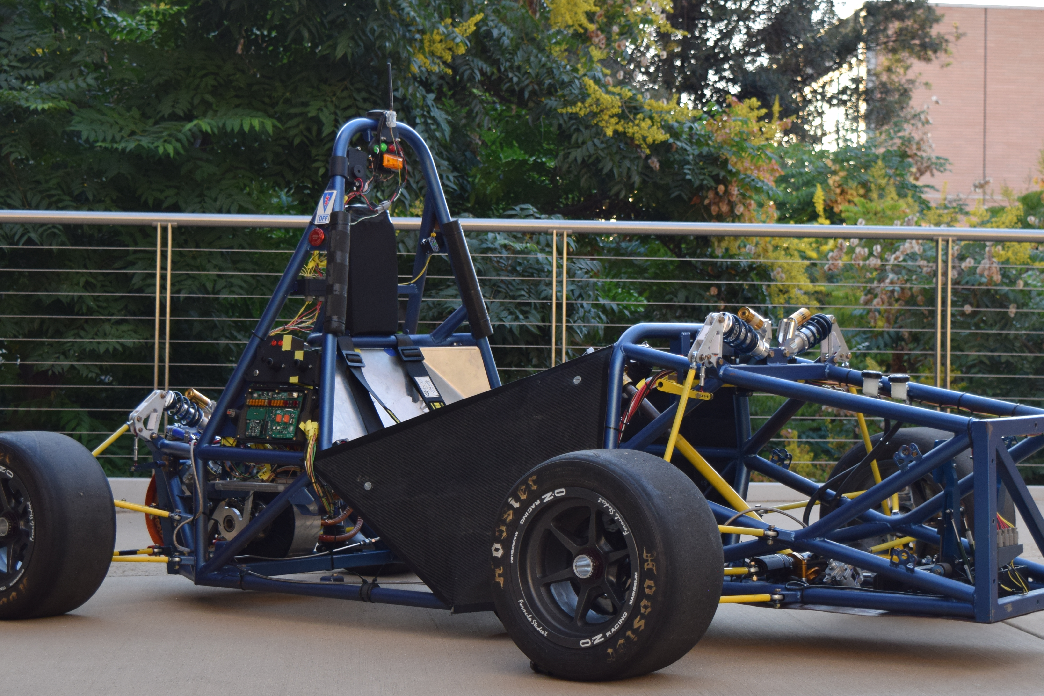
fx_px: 2175
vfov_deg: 18.2
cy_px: 327
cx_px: 537
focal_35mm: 75
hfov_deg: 27.0
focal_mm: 36
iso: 400
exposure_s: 1/125
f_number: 5.6
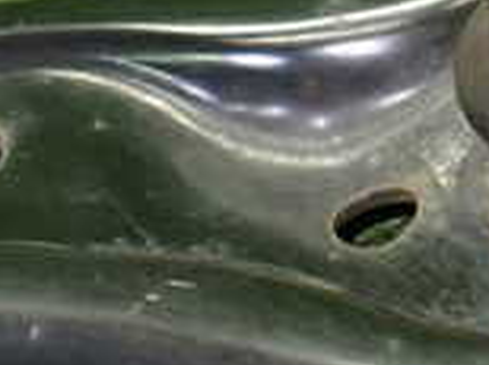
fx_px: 1650
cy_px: 13
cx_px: 514
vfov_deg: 12.5
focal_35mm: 117
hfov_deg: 16.4
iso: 800
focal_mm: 5.4
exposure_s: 1/100
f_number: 2.3
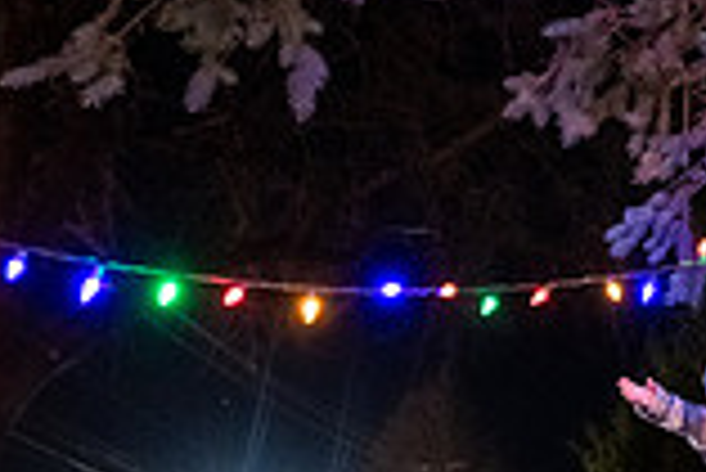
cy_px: 117
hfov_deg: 30.2
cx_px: 666
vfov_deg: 21.4
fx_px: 1237
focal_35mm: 63
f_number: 2.8
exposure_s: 1/40
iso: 6400
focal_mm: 22
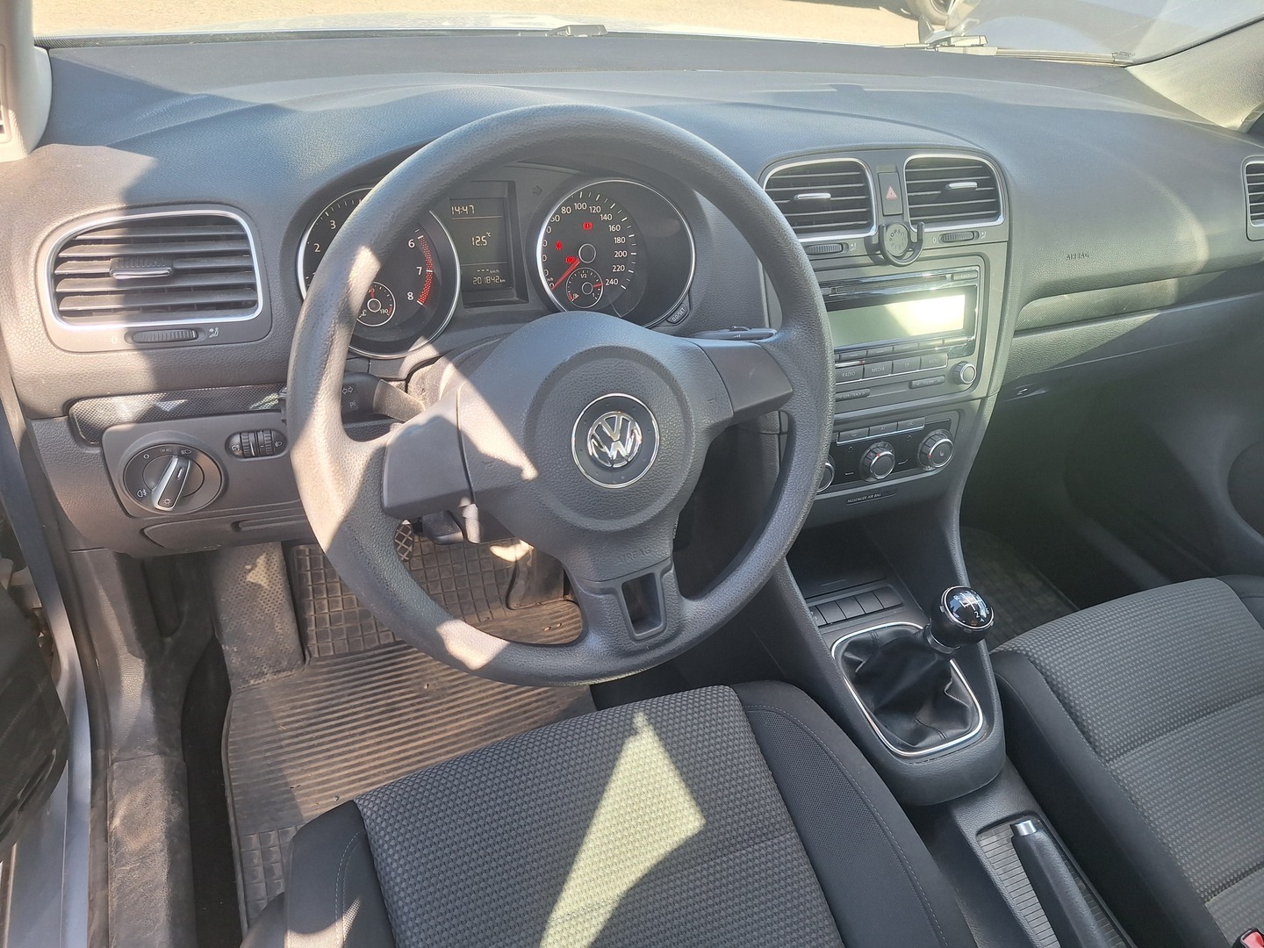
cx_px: 632
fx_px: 840
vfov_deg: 58.9
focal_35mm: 23
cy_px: 474
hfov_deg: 73.9
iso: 40
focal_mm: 5.54
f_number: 1.8
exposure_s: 1/185
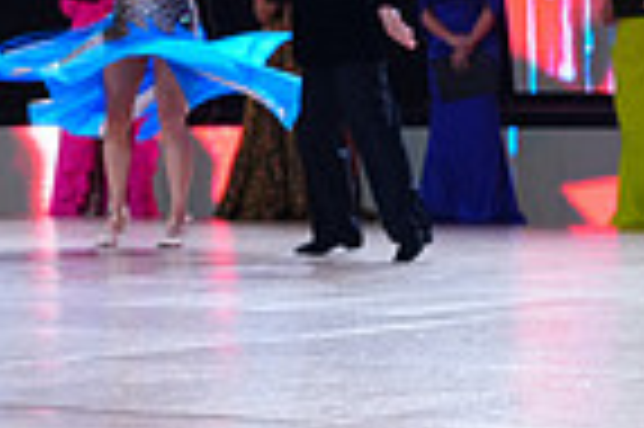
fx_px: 3484
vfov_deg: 6.9
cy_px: -214
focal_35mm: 195
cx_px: -612
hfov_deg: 9.9
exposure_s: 1/500
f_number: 4
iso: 1250
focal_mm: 48
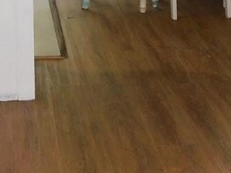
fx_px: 800
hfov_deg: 16.3
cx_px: 54
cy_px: -189
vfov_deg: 11.1
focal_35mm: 120
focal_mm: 4
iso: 200
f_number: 3
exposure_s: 1/30
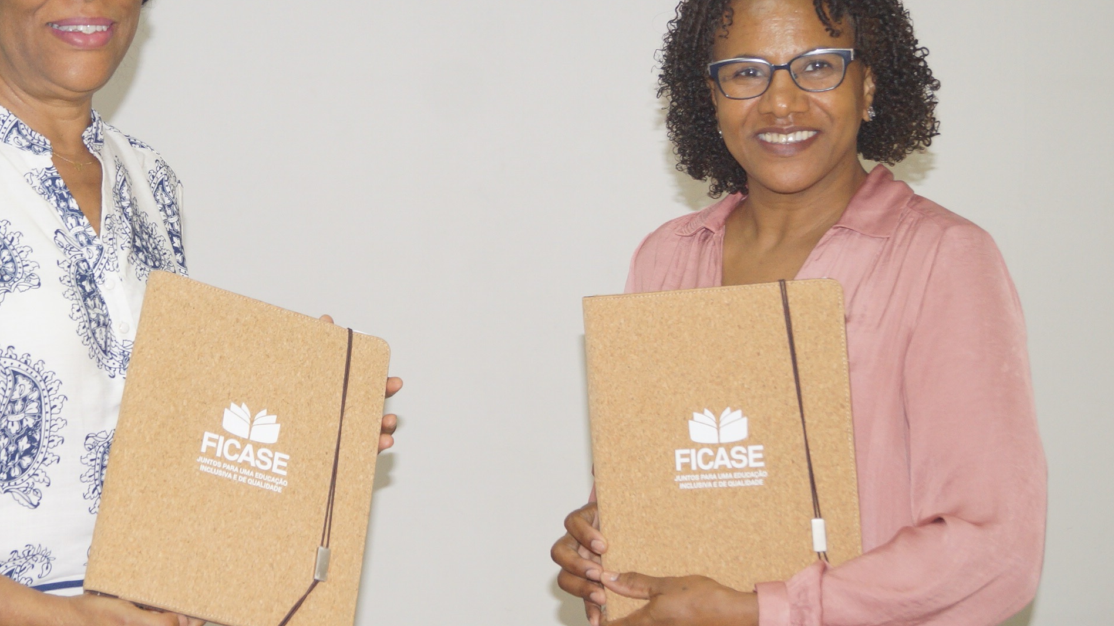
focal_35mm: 68
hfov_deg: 30.8
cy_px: 283
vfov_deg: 17.7
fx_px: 2009
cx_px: 388
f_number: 4.5
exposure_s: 1/160
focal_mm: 30
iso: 800
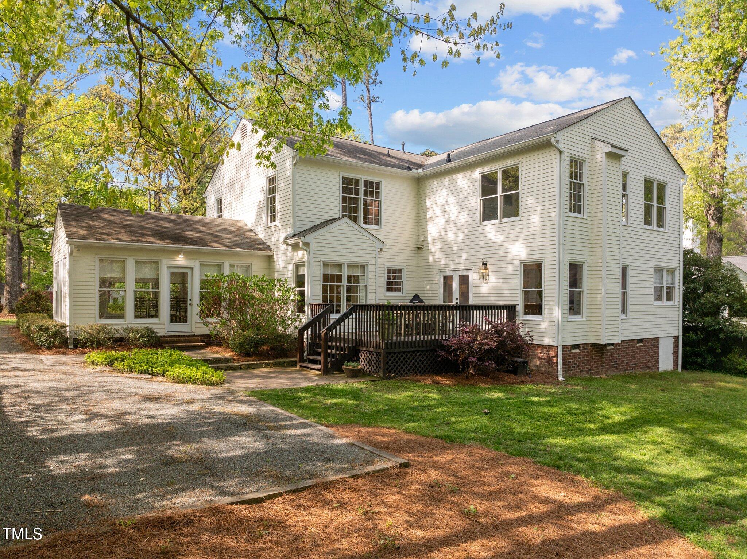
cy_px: 280
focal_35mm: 24
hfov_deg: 71.6
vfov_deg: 56.8
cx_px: 374
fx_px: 518
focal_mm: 12.29
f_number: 2.8
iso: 220
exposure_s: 1/1000
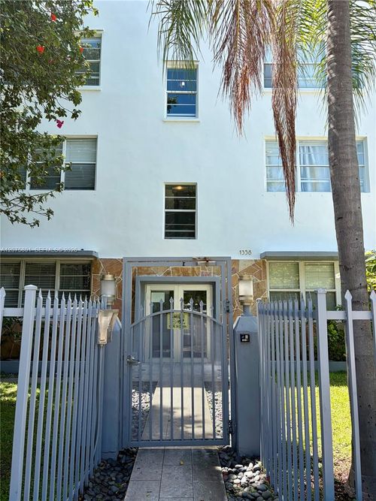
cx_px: 188
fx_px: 377
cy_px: 250
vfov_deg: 67.3
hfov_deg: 53.0
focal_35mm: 26
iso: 50
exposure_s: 1/820
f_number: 1.6
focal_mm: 5.96
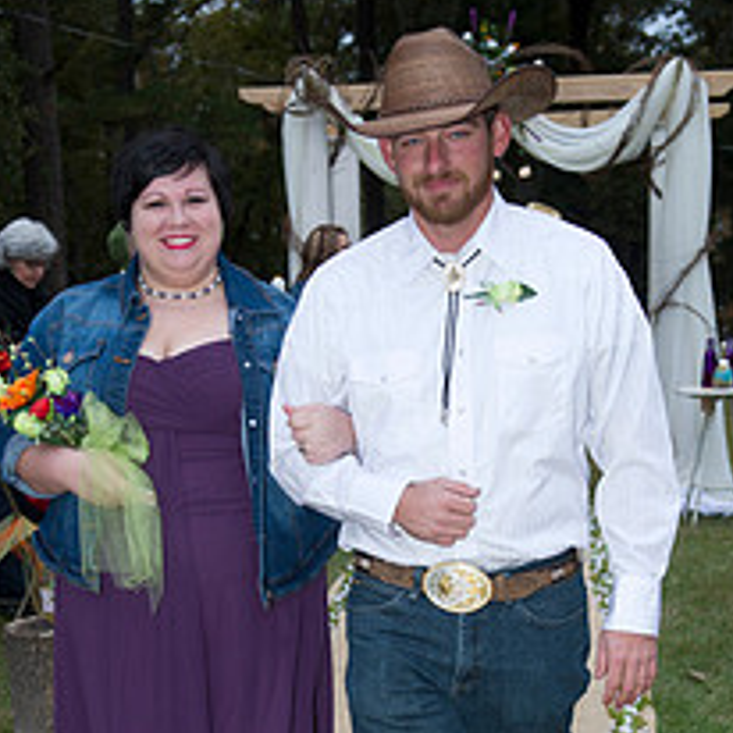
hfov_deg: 22.2
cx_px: 315
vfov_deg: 21.9
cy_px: 605
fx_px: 1869
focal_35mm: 78
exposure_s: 1/160
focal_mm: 42
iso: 800
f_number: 4.5
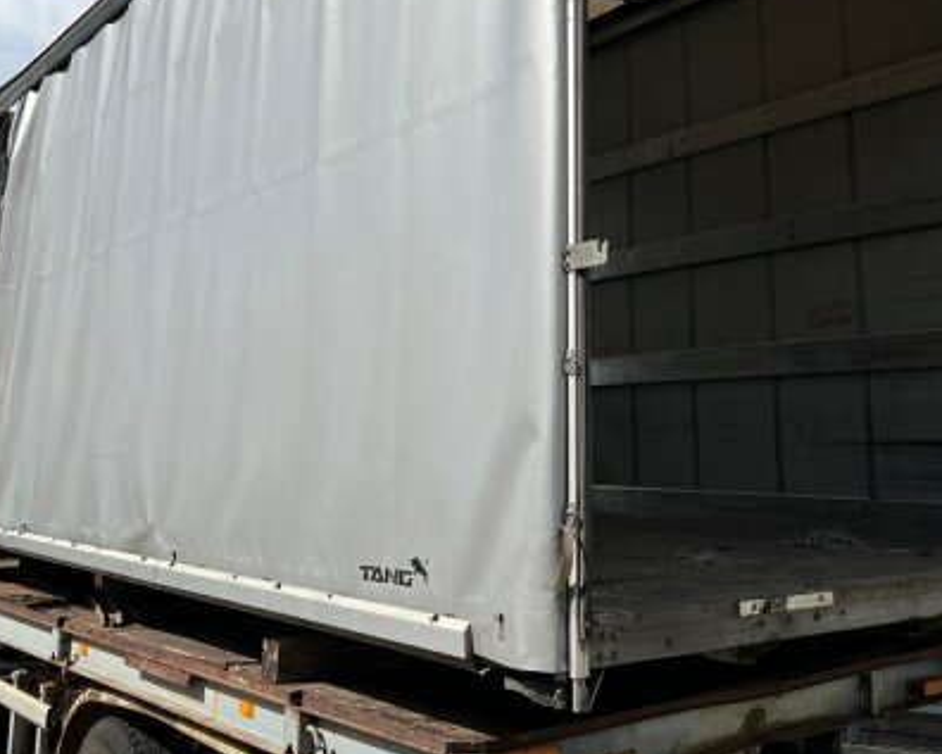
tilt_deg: +19.0
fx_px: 1143
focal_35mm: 41
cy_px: 195
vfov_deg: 35.7
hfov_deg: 44.2
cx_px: 623
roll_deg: +2.2
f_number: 1.5
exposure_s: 1/7463
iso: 50
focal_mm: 5.7
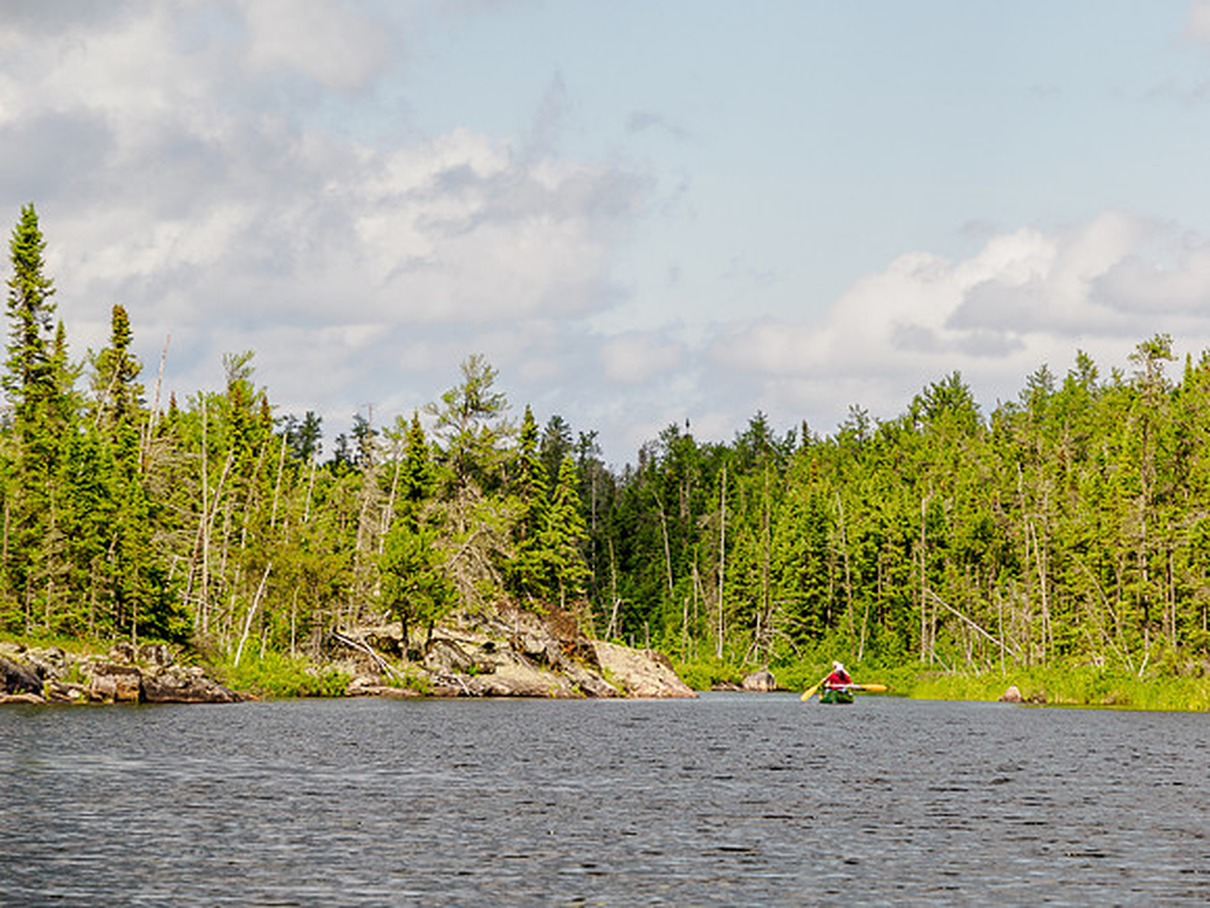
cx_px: 605
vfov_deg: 6.0
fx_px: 8669
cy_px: 454
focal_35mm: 248
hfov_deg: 8.0
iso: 320
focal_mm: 124
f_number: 8
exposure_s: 1/250
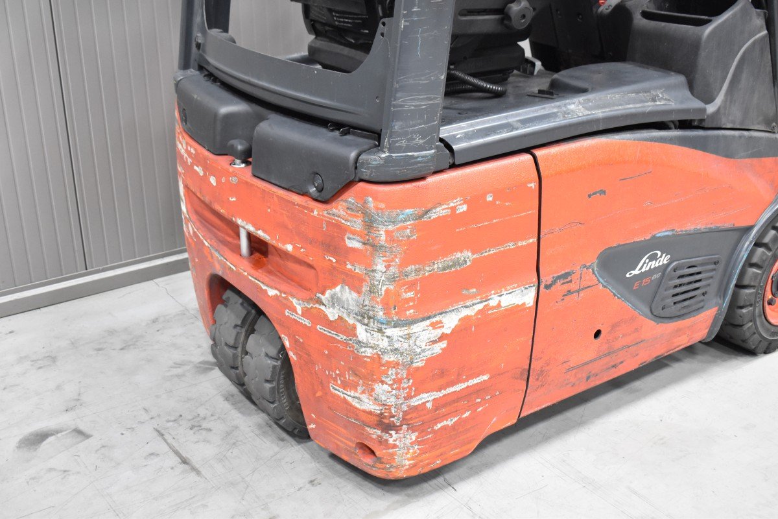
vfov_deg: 30.8
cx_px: 389
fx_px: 940
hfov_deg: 45.0
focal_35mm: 44
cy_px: 260
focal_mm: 29
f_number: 4.5
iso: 1600
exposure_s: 1/25
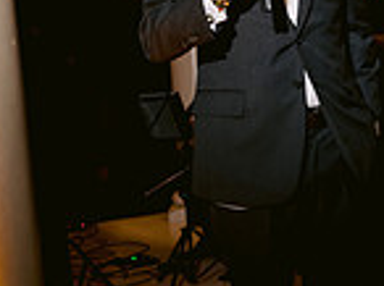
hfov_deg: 23.4
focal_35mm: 83
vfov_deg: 17.7
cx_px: 271
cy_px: 89
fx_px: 919
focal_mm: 28
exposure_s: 1/80
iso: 800
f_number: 4
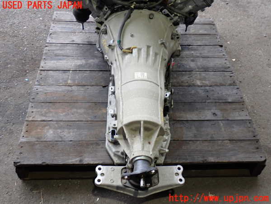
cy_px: 102
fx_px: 297
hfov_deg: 49.0
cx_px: 136
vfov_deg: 37.7
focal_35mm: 38
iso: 250
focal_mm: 6.83
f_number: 2.7
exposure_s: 1/40
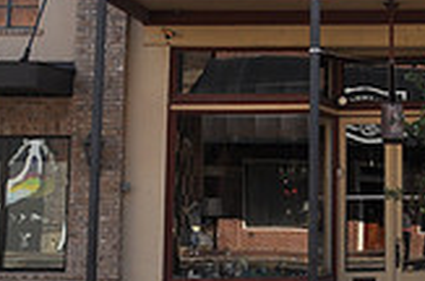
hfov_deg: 20.3
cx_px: 469
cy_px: -77
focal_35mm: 96
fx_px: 1131
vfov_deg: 13.7
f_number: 10
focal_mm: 18
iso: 200
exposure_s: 1/100
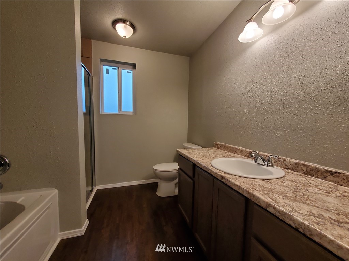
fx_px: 131
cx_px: 174
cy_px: 130
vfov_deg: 89.9
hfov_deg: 106.2
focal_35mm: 13
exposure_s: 1/59
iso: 160
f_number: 2.2
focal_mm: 1.8
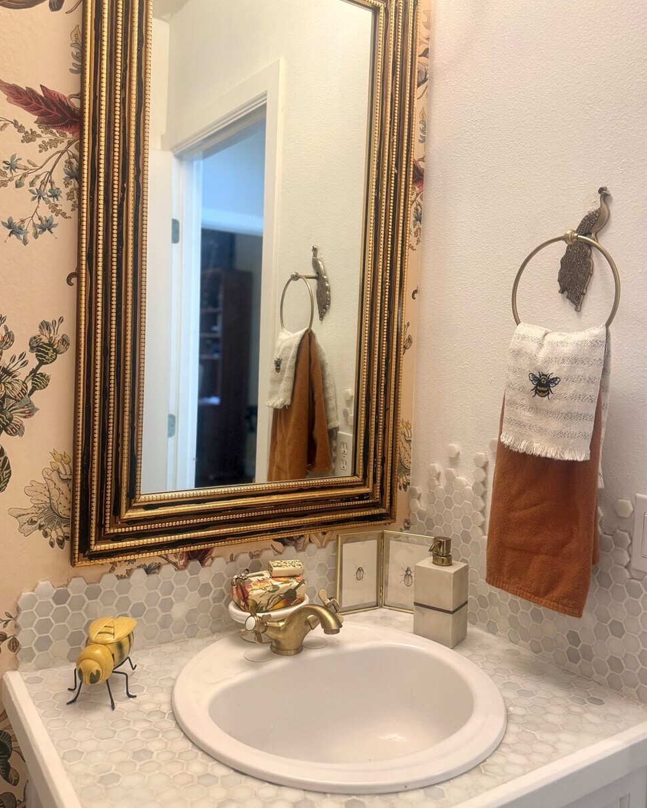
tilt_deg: -2.1
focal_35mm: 28
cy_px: 382
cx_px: 312
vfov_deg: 62.2
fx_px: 670
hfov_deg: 51.5
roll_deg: -2.1
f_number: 1.78
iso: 160
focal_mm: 6.76
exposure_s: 1/120
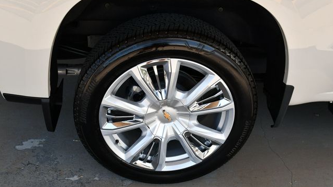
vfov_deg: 31.2
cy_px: 105
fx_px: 336
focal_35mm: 38
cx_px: 166
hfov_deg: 52.8
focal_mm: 18
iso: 220
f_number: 5.6
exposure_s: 1/250
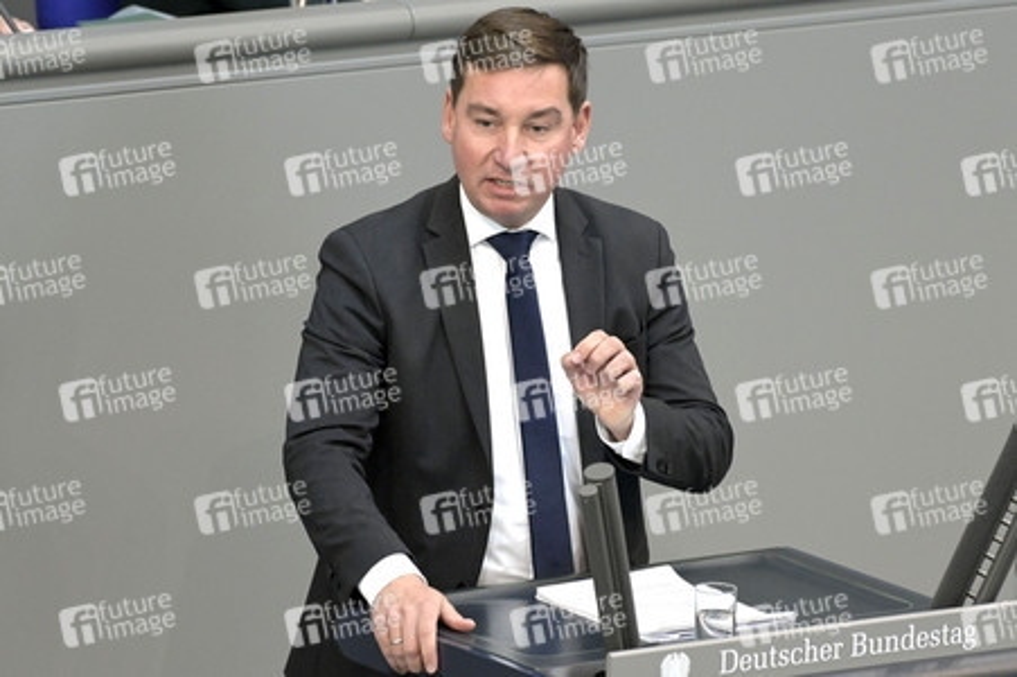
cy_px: 338
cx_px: 508
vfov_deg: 3.6
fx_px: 10727
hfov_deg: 5.4
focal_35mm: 380
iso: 8000
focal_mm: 380
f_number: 5.6
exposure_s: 1/400
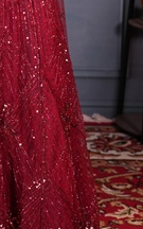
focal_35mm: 208
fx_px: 1297
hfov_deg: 6.3
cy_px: -85
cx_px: -25
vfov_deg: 9.9
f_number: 4
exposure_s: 1/100
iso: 800
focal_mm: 55
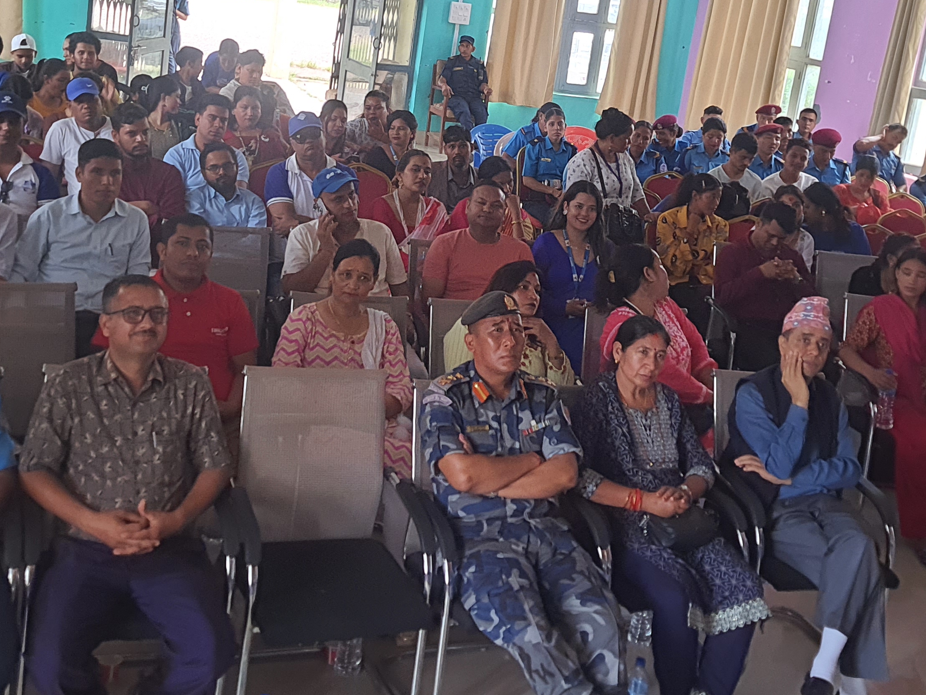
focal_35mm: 50
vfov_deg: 28.9
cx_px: 458
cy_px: 219
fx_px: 1338
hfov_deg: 38.2
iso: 200
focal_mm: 5.23
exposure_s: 1/60
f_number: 1.8
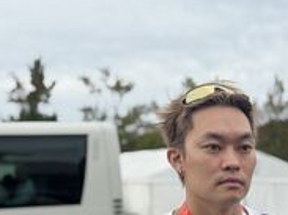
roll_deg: -0.2
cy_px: 201
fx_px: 873
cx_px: 231
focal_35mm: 105
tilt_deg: +2.2
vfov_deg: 13.9
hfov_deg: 18.6
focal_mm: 6.76
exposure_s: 1/1133
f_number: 1.78
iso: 64
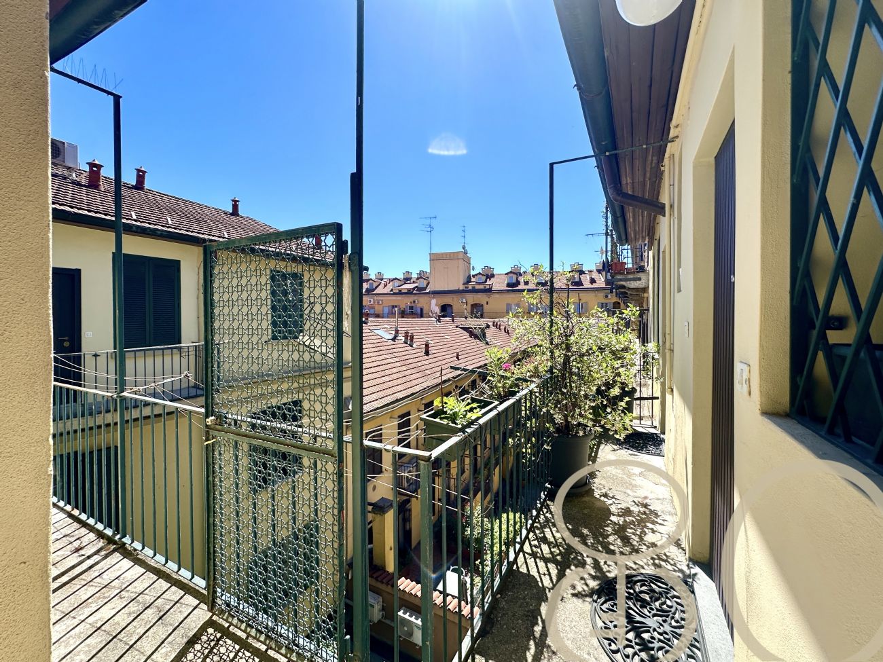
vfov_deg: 85.7
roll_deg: +0.8
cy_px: 331
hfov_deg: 102.1
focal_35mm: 14
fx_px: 357
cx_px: 442
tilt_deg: -1.6
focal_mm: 2.22
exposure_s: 1/1221
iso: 50
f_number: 2.2
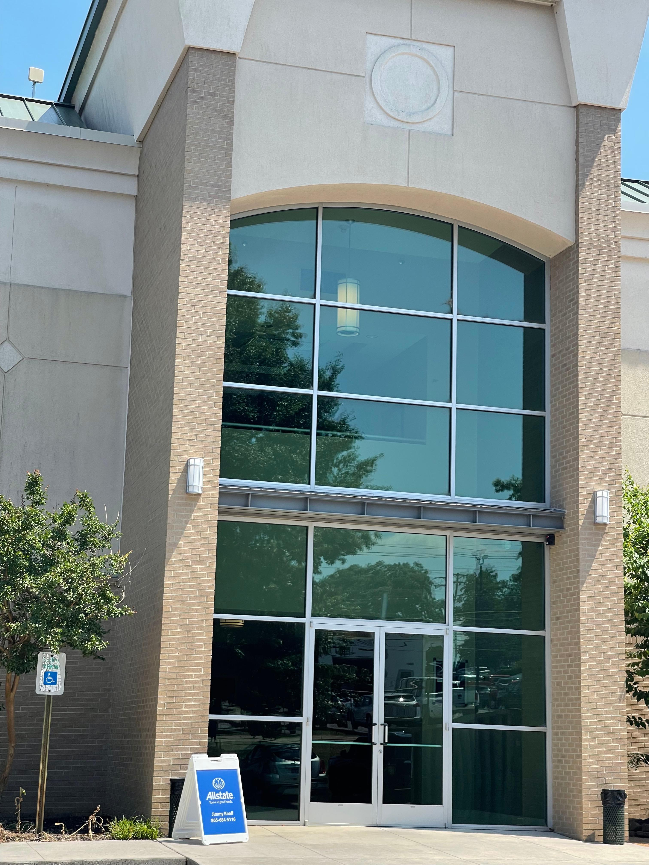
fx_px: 1600
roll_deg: -1.9
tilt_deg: +11.5
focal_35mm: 64
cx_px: 324
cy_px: 432
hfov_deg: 22.9
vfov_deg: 30.3
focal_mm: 7.5
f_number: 2.2
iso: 20
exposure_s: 1/547
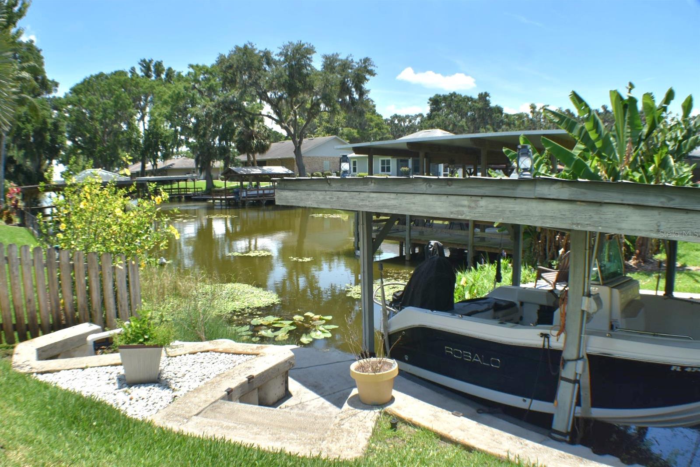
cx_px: 350
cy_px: 234
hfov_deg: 55.1
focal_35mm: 34
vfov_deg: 38.3
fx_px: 671
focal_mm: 23
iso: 200
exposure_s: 1/400
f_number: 10
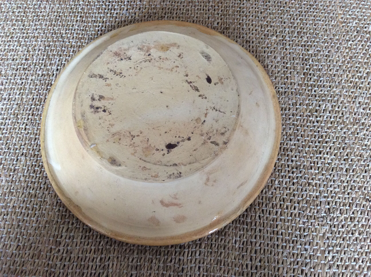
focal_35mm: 32
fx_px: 342
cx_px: 186
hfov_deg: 56.9
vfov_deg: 44.1
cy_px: 138
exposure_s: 1/25
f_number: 2.4
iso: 125
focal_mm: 3.3
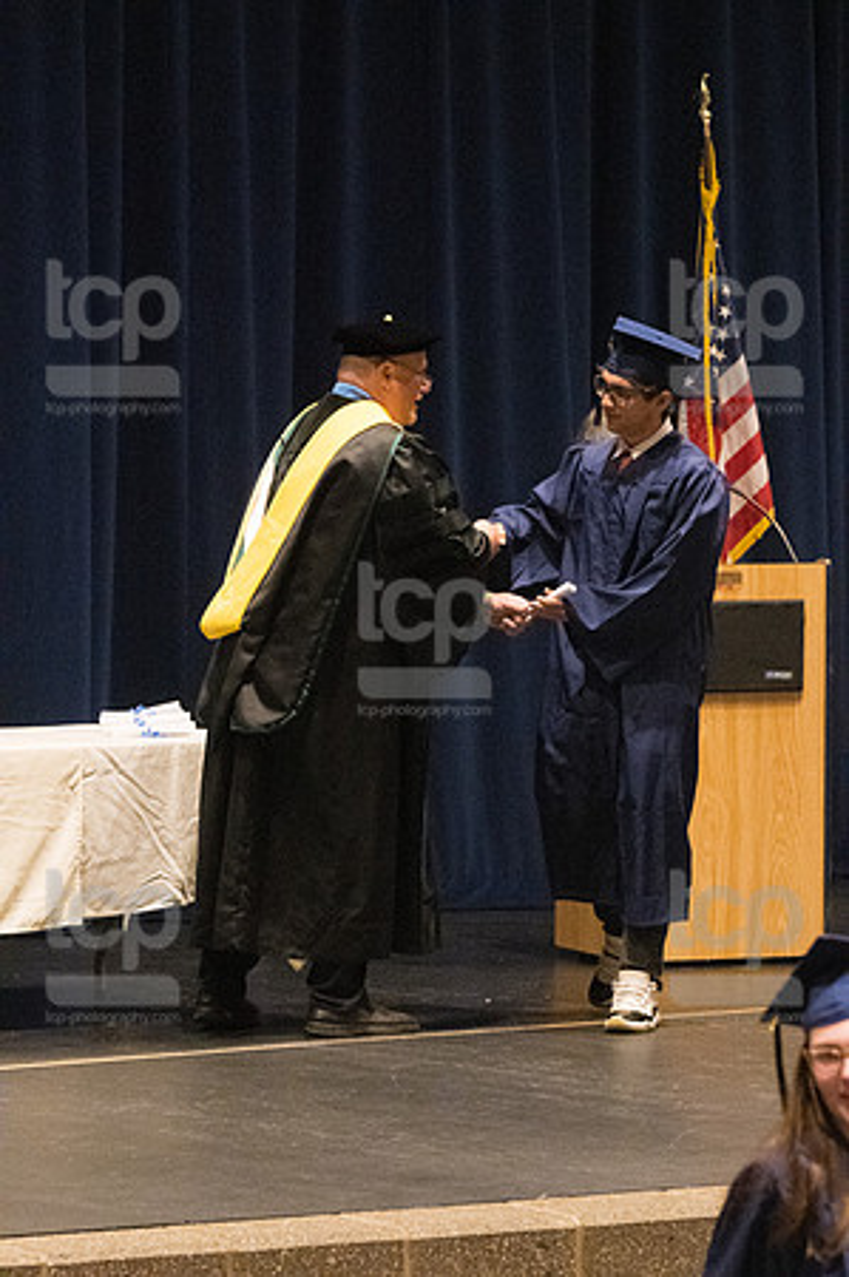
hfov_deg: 7.3
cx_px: 424
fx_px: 6630
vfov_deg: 11.0
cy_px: 638
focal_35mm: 187
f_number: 4.5
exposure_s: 1/250
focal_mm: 125
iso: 8000
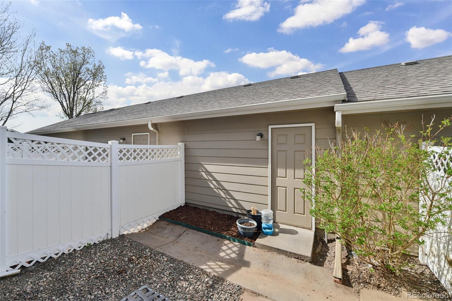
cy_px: 150
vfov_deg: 81.2
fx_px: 176
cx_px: 226
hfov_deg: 104.3
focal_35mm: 14
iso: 400
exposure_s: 1/320
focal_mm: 14
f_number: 11
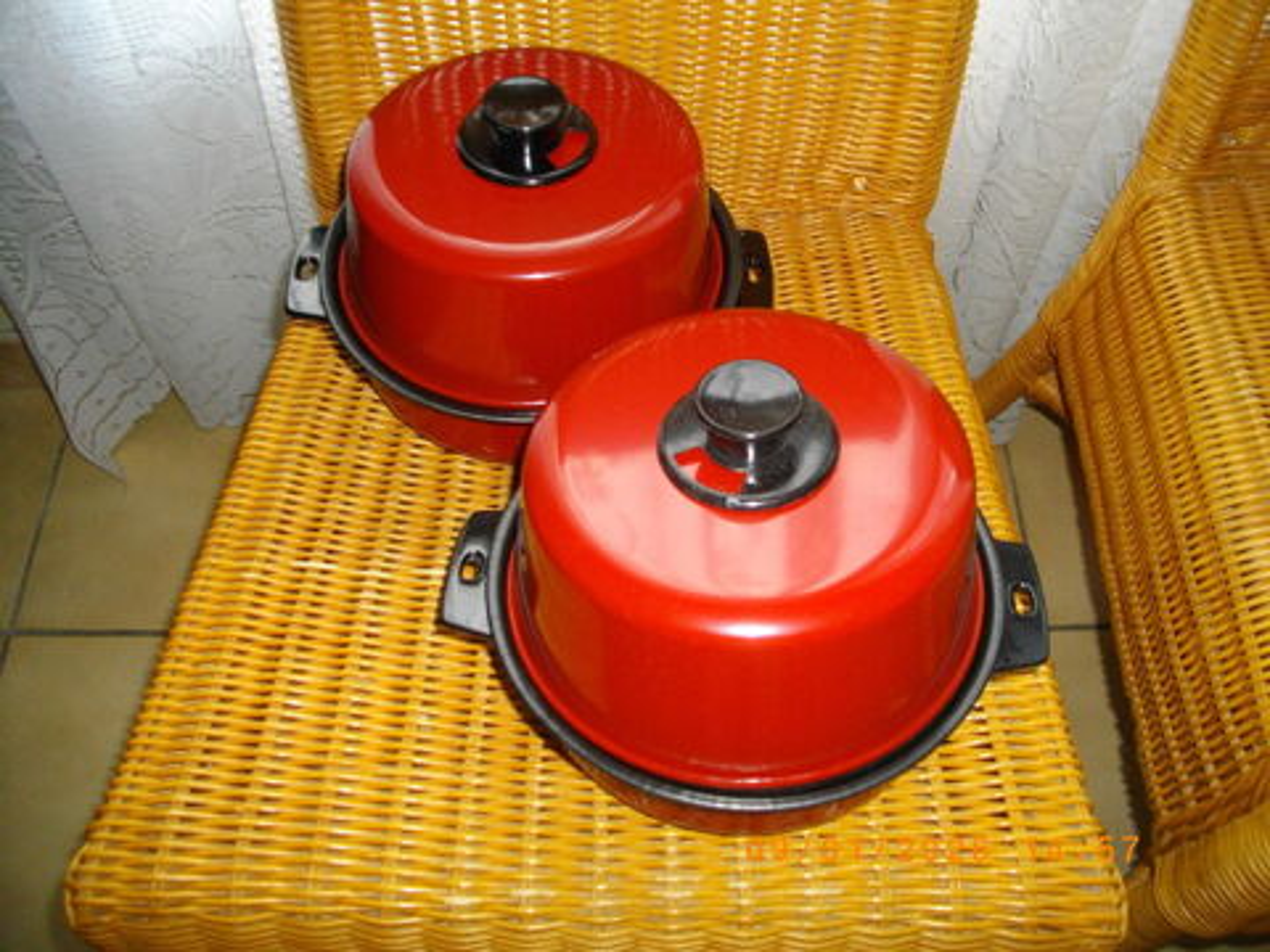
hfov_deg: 56.8
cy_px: 476
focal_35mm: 32
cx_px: 635
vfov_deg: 44.2
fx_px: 1174
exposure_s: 1/50
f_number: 2.9
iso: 200
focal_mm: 5.7
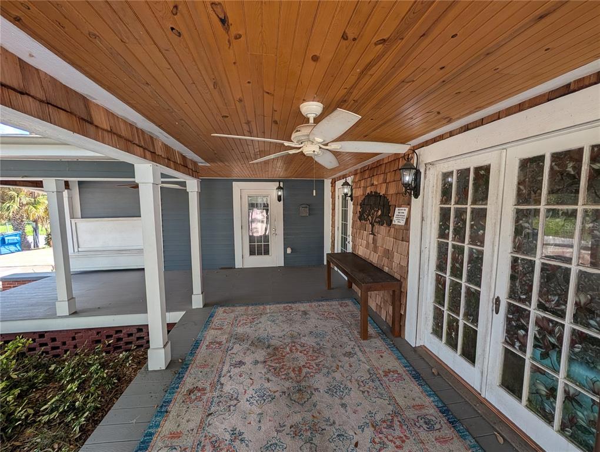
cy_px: 226
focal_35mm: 12
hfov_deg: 110.5
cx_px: 300
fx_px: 208
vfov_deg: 94.6
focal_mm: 2.02
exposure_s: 1/552
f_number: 1.7
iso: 46
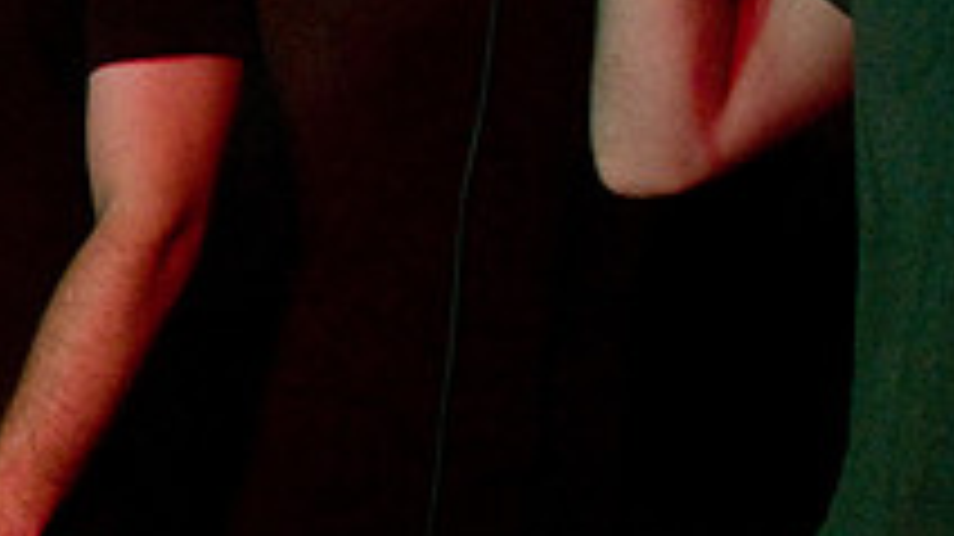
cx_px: -216
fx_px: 3262
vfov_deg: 9.2
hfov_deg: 15.9
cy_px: -232
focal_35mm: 129
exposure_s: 1/100
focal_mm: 30
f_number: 2.2
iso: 1000
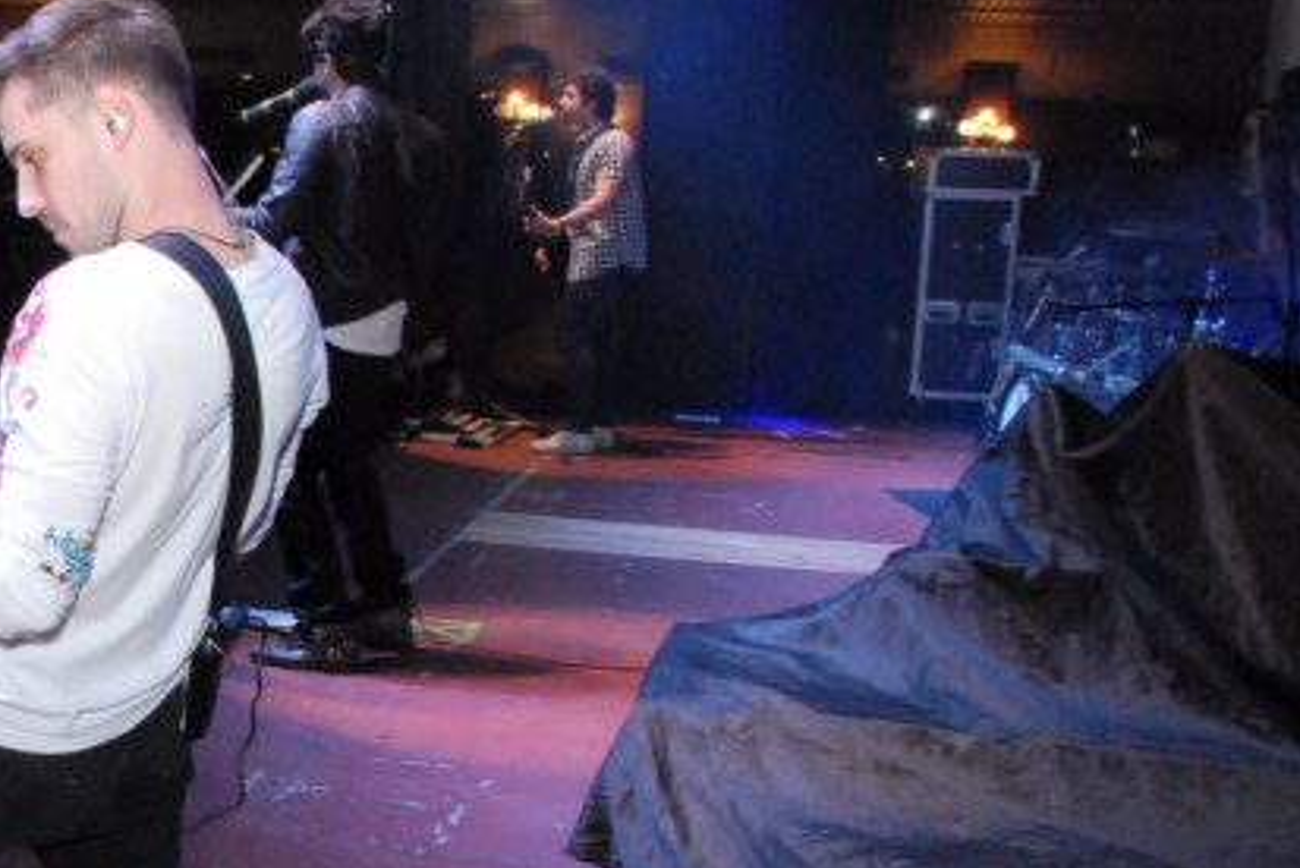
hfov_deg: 27.9
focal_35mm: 67
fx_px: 2421
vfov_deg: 20.2
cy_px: 671
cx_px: -54
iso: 1250
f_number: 7.1
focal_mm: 18
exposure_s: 1/100
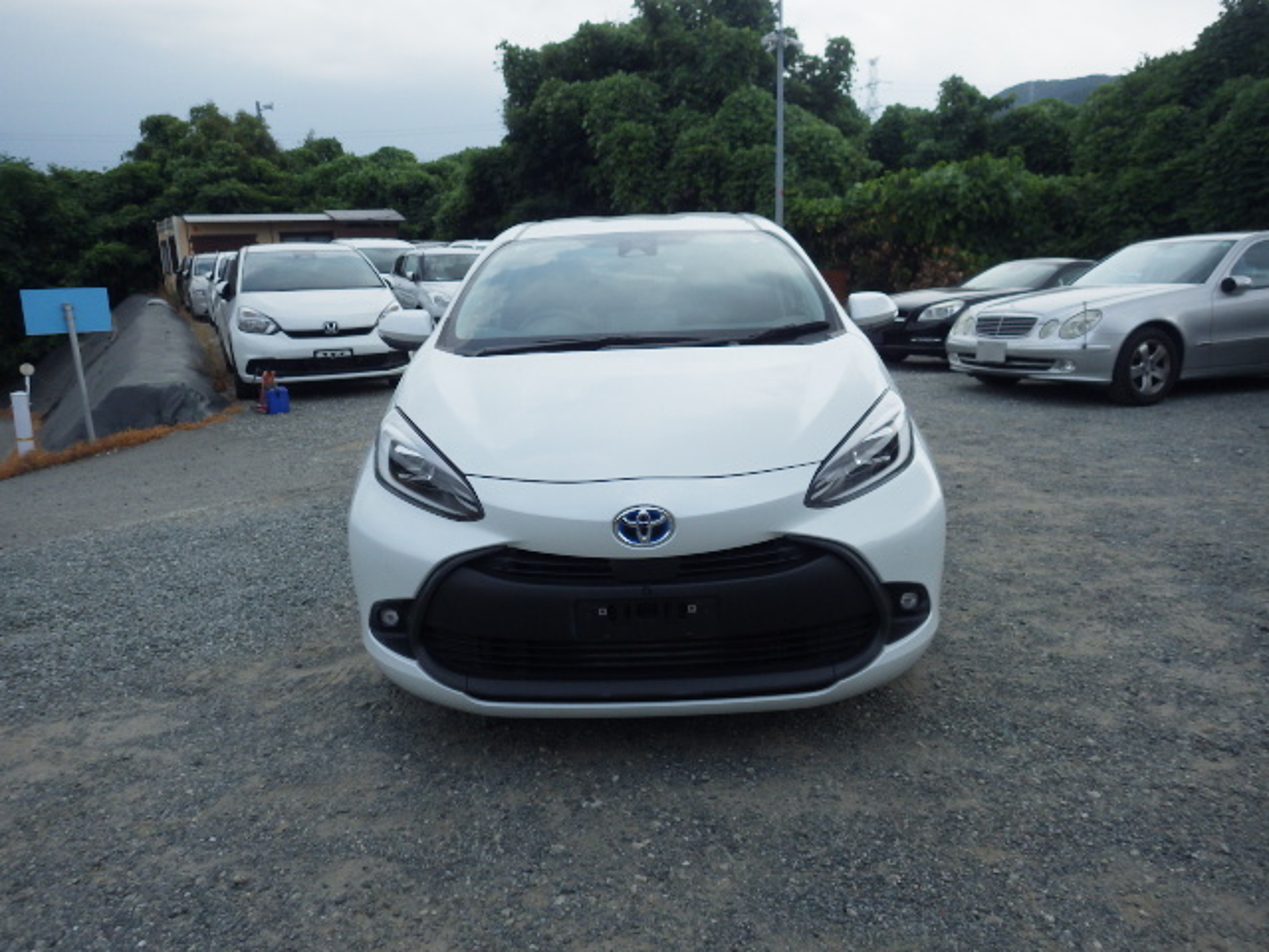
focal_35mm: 25
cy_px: 476
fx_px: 916
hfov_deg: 69.4
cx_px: 634
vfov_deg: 54.9
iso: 250
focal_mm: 4.5
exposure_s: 1/400
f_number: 7.9
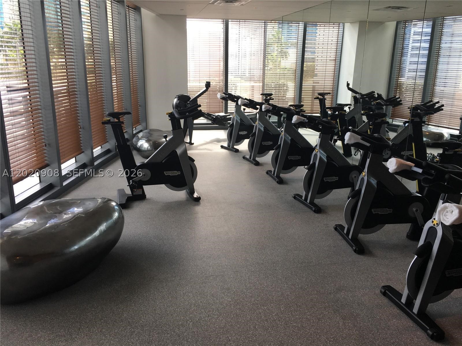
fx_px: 387
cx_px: 231
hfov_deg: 61.7
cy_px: 173
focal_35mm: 29
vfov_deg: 48.2
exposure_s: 1/120
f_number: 2.2
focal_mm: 4.15
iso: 32
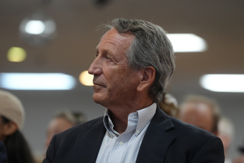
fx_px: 1355
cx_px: 122
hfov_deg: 10.3
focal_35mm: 200
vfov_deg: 6.9
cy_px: 82
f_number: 4
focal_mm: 200
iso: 5000
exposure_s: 1/200
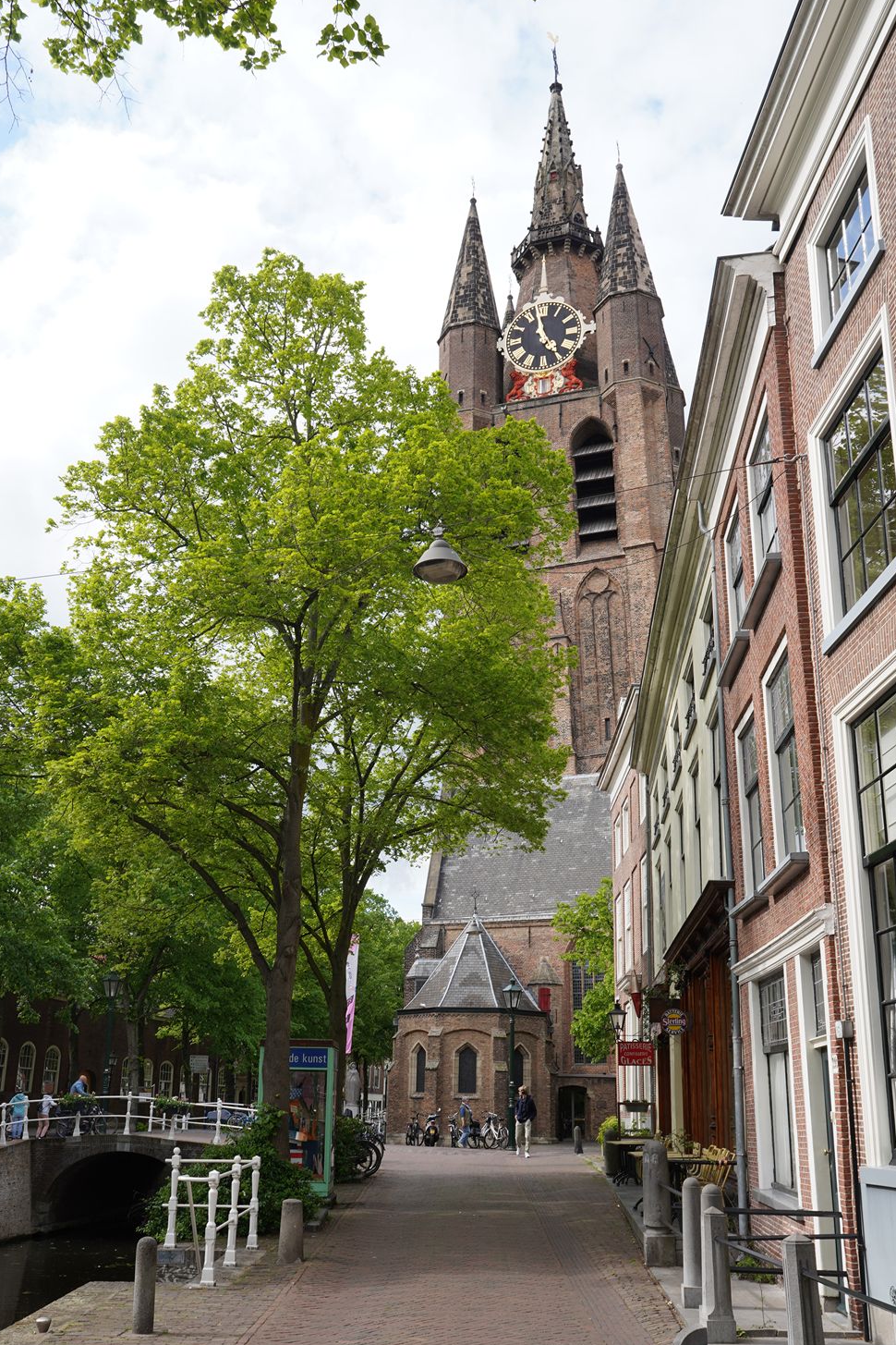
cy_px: 786
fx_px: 1232
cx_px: 424
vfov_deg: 56.9
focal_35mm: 33
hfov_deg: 40.0
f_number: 9
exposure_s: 1/100
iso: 100
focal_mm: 24
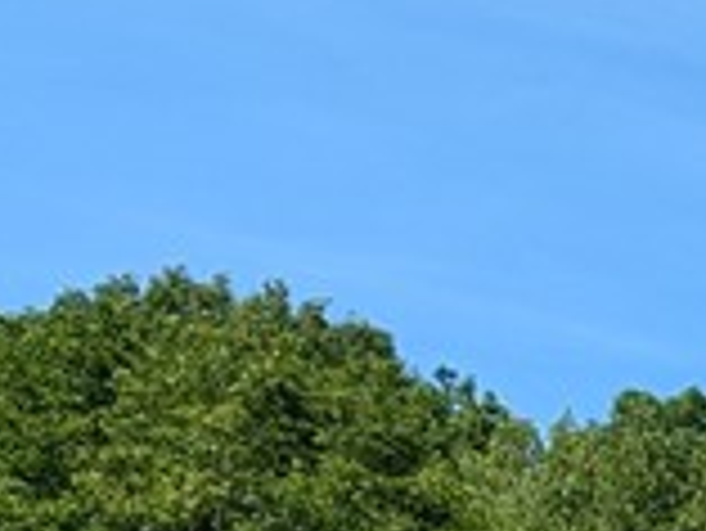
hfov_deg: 9.9
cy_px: 990
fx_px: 3184
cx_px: 2053
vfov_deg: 9.1
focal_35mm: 156
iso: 21
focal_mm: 6.9
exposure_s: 1/6579
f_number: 1.68
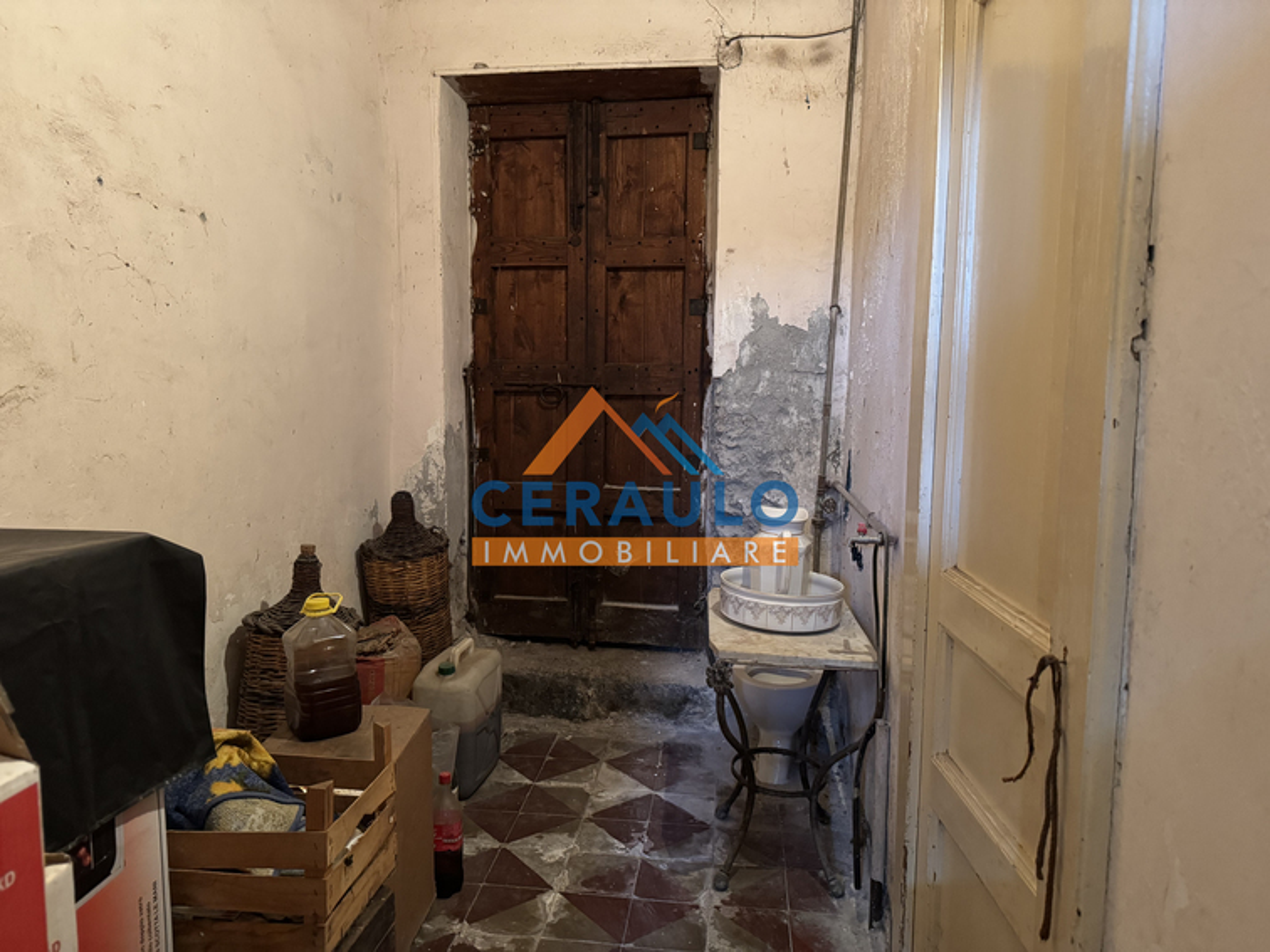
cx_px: 635
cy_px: 476
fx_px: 881
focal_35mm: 24
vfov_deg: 56.8
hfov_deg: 71.6
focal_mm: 6.76
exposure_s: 1/33
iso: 800
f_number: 1.78
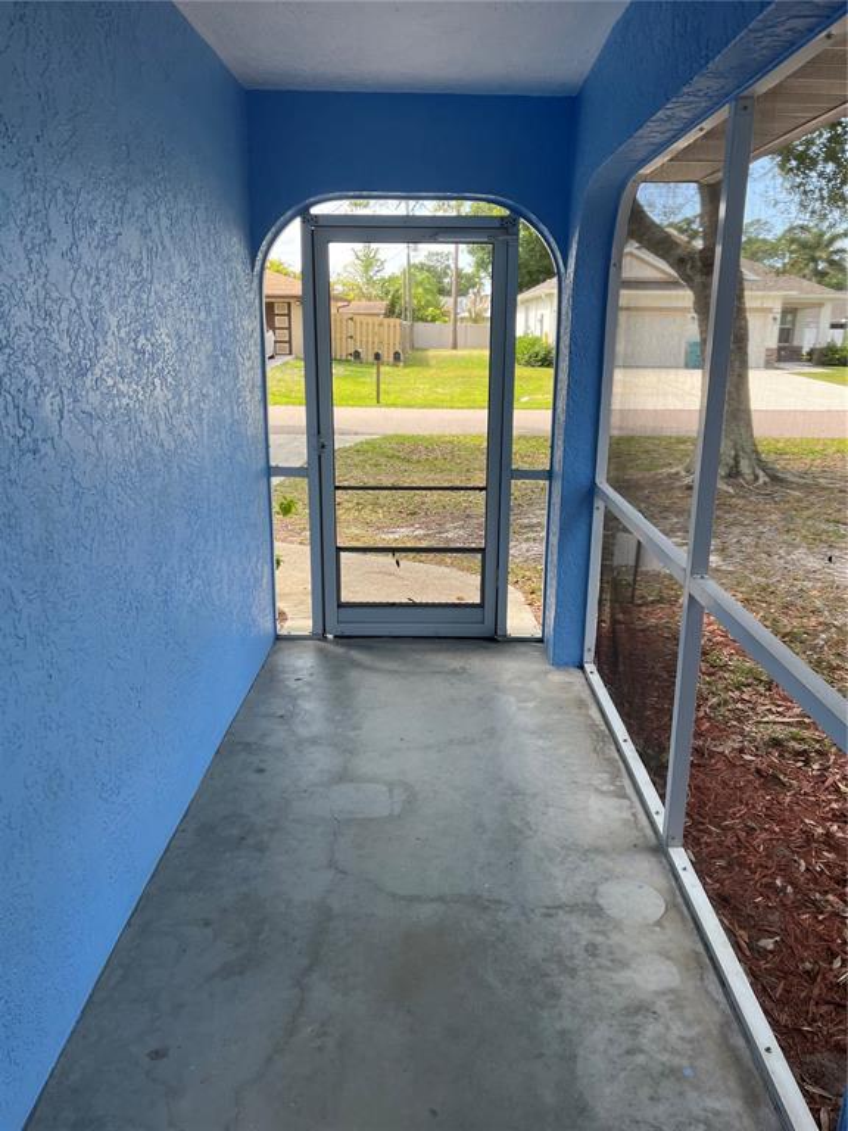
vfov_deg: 67.3
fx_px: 849
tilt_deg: -13.1
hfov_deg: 53.1
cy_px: 566
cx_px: 424
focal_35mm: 26
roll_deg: +1.6
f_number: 1.6
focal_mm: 5.1
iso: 50
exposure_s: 1/315
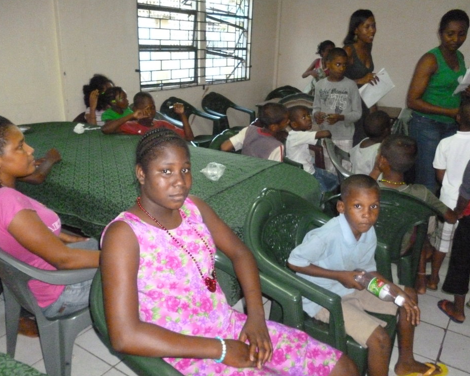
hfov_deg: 58.8
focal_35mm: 30
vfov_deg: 48.5
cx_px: 236
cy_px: 192
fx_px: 417
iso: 1000
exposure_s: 1/60
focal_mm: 5
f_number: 3.1
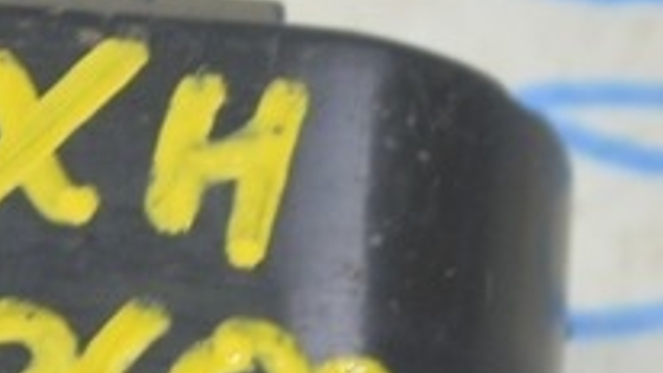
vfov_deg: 2.8
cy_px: 432
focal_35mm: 429
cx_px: -212
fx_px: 7537
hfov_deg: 5.0
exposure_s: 1/20
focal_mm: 55
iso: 400
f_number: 5.6
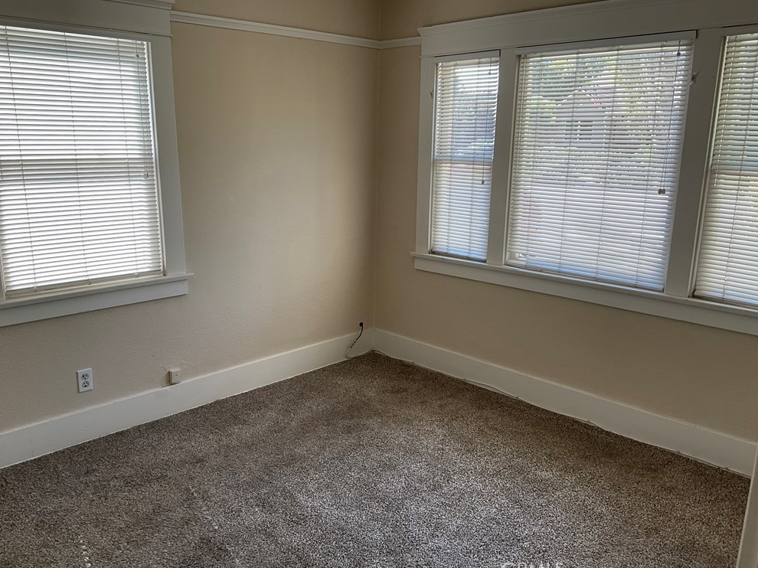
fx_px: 657
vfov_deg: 46.8
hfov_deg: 60.0
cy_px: 286
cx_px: 383
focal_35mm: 30
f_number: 1.8
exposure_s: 1/120
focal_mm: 3
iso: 32
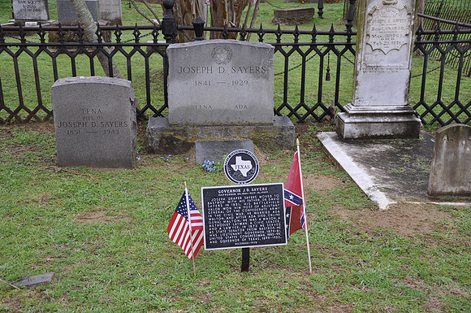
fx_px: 666
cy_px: 156
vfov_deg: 26.4
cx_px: 236
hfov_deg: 38.9
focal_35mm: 51
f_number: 4.2
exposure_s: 1/60
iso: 450
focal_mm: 34
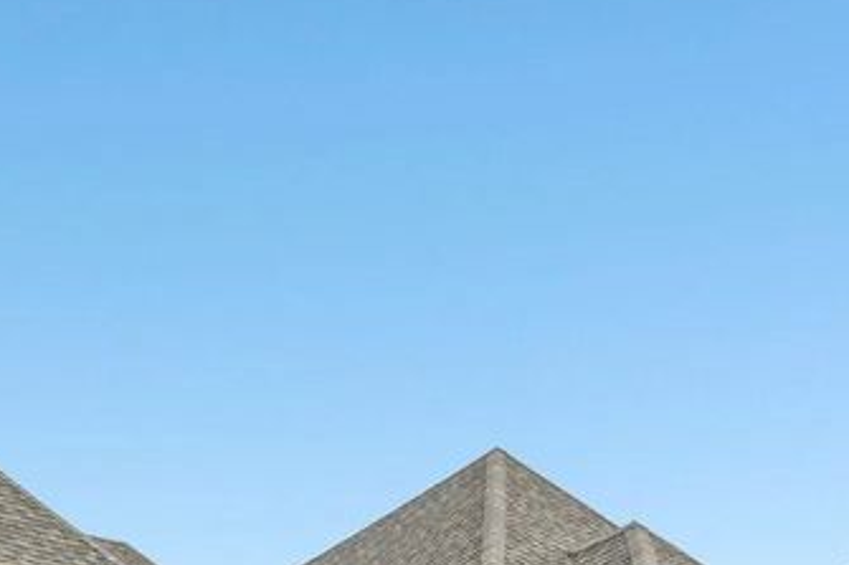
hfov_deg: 37.0
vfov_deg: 22.9
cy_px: 746
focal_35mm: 52
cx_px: 182
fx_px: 1226
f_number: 8
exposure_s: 1/1000
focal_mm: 17
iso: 400
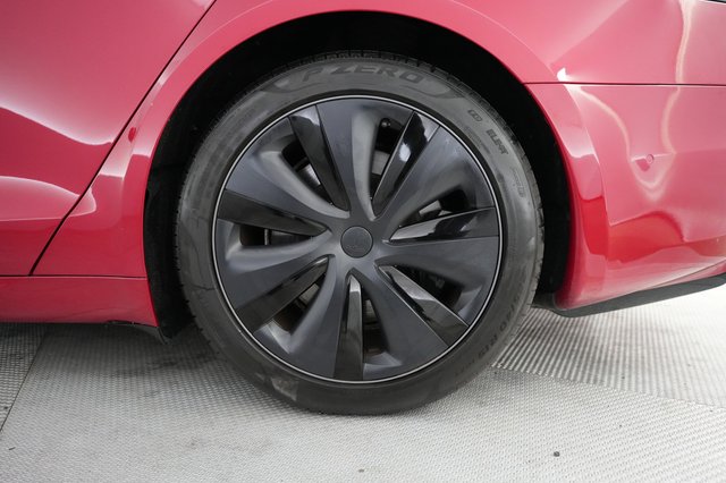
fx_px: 484
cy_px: 242
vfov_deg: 53.1
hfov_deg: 73.8
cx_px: 363
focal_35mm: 24
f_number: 2.8
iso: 6400
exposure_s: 1/160
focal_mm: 24
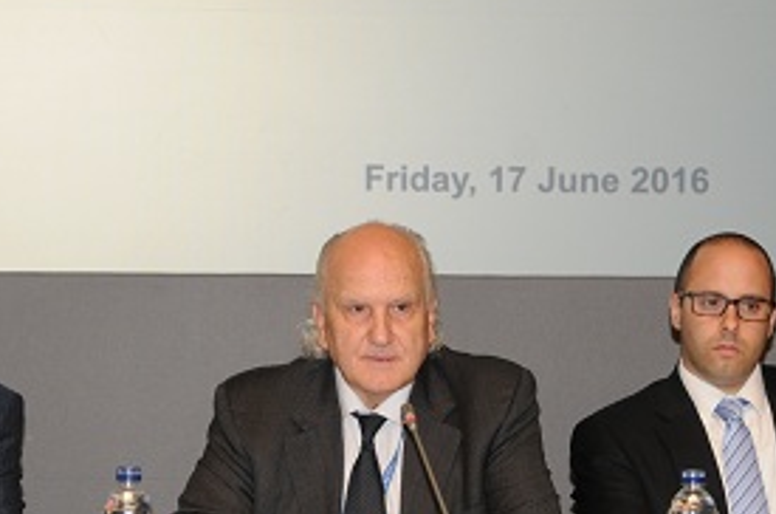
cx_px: 351
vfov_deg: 12.9
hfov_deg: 19.5
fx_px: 2258
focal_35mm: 105
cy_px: 402
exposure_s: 1/50
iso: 400
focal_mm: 32
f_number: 7.1
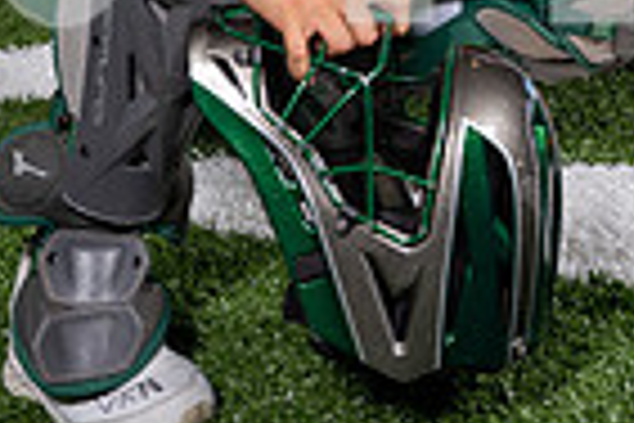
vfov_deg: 9.7
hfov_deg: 15.5
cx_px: 508
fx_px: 2307
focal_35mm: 131
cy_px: -428
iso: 200
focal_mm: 41
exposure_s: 1/200
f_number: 5.6
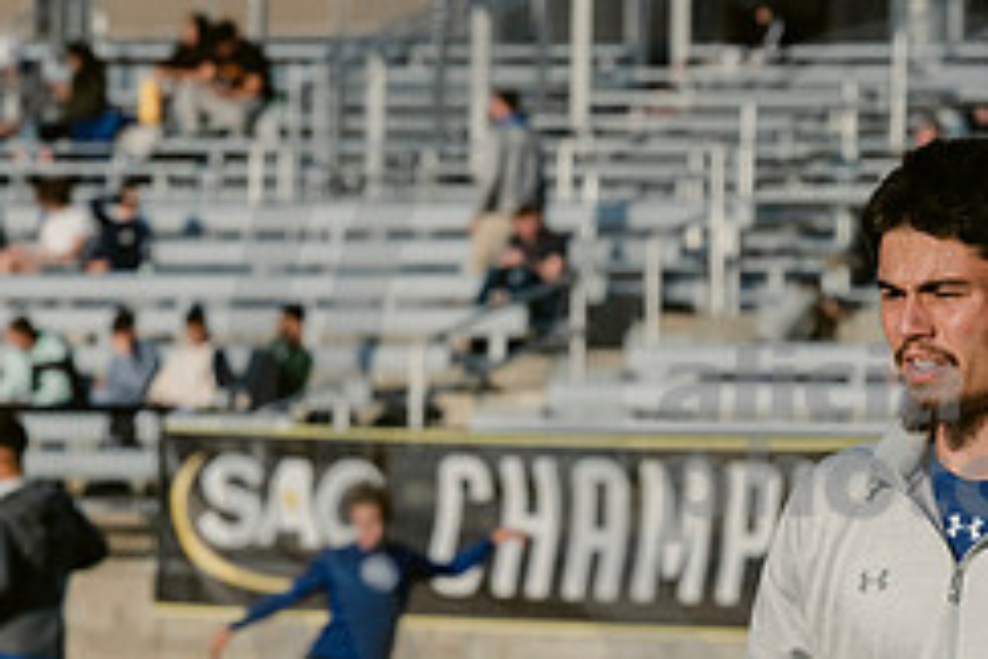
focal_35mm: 477
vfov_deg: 2.9
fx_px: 13090
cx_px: 943
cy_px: 429
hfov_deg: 4.3
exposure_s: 1/4000
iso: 1250
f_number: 9
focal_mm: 200
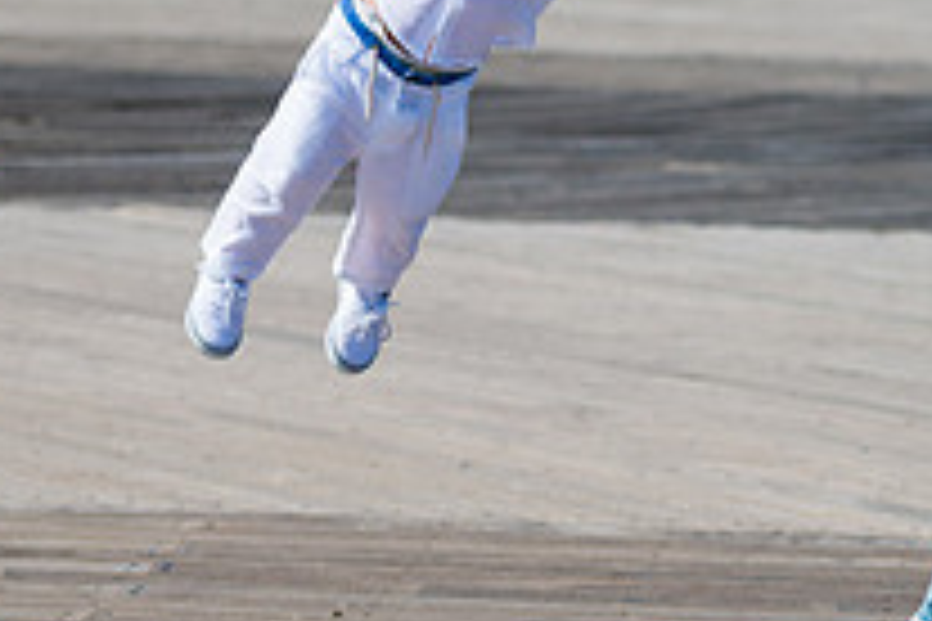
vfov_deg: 6.9
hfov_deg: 10.4
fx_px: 5074
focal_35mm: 196
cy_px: -212
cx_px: 914
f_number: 3.2
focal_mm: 70
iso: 200
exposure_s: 1/6400
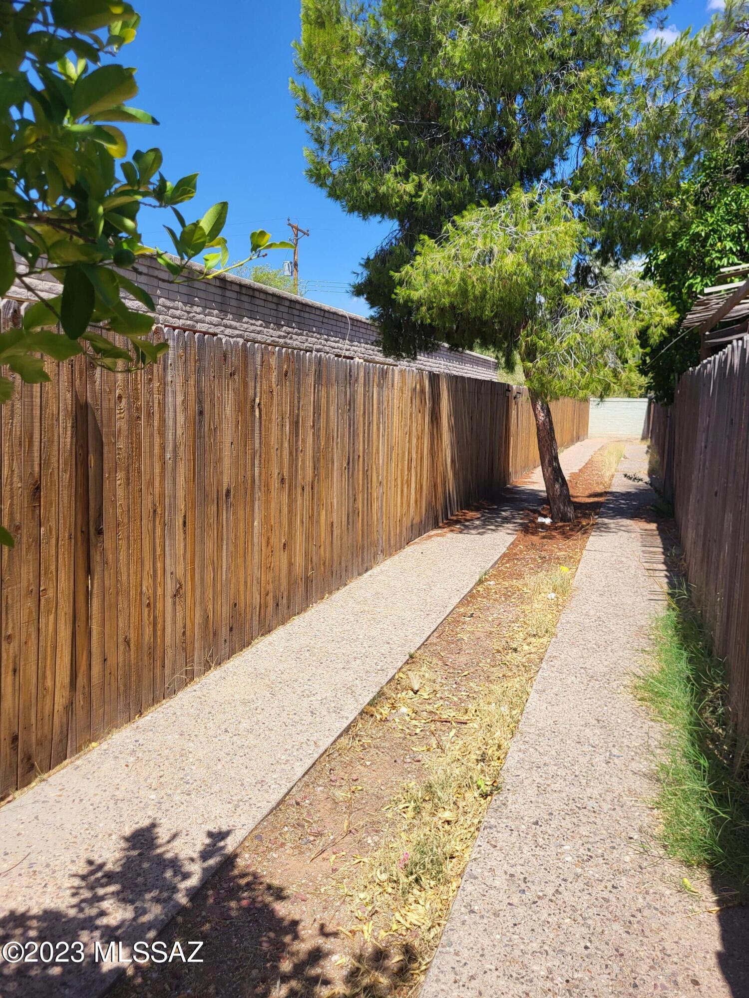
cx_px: 374
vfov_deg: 67.3
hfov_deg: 53.1
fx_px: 750
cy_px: 499
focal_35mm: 26
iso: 40
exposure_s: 1/2321
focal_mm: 5.4
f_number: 1.8
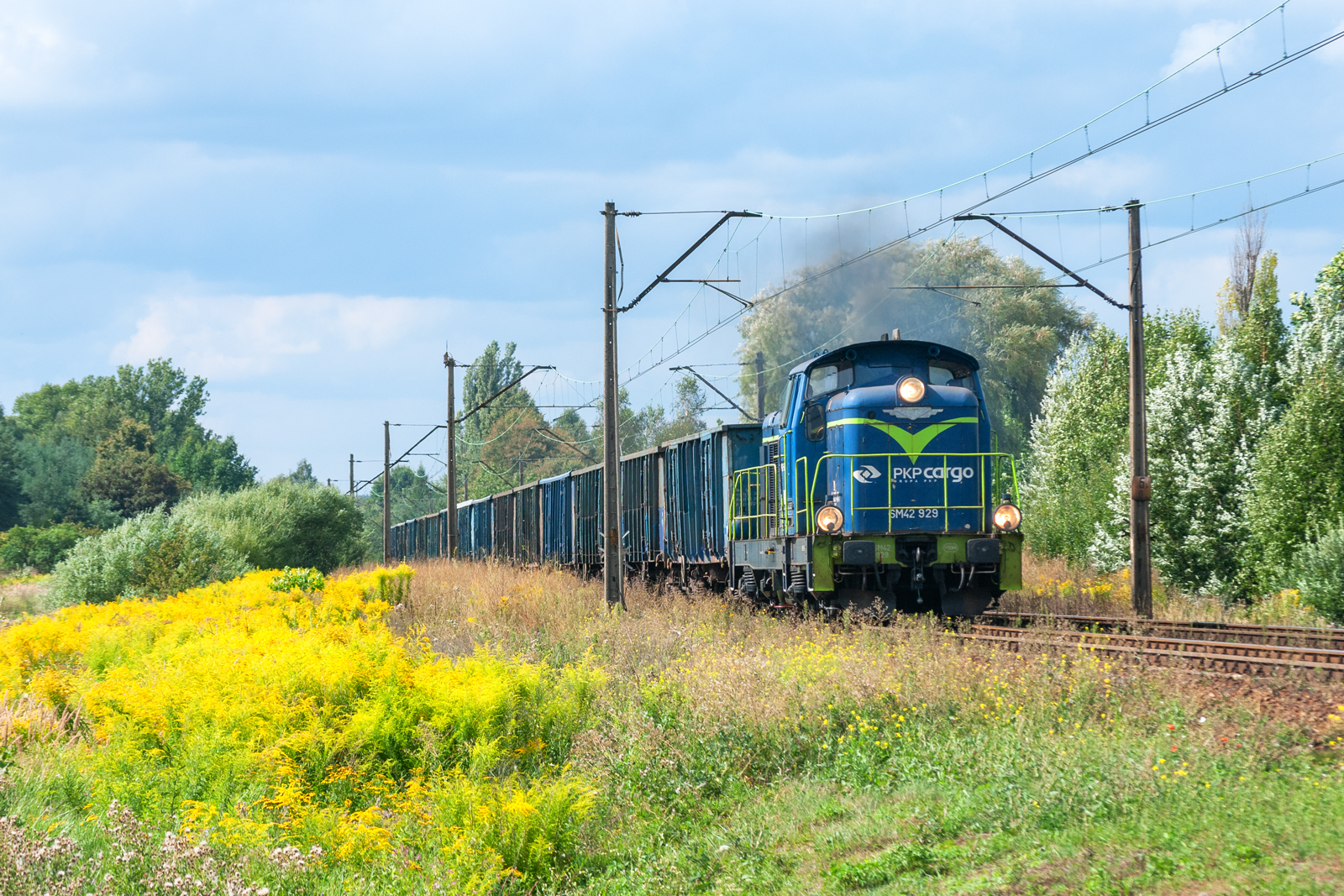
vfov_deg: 14.0
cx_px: 672
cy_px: 448
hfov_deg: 20.9
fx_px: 3640
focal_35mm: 98
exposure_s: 1/320
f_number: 9
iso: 100
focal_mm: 65
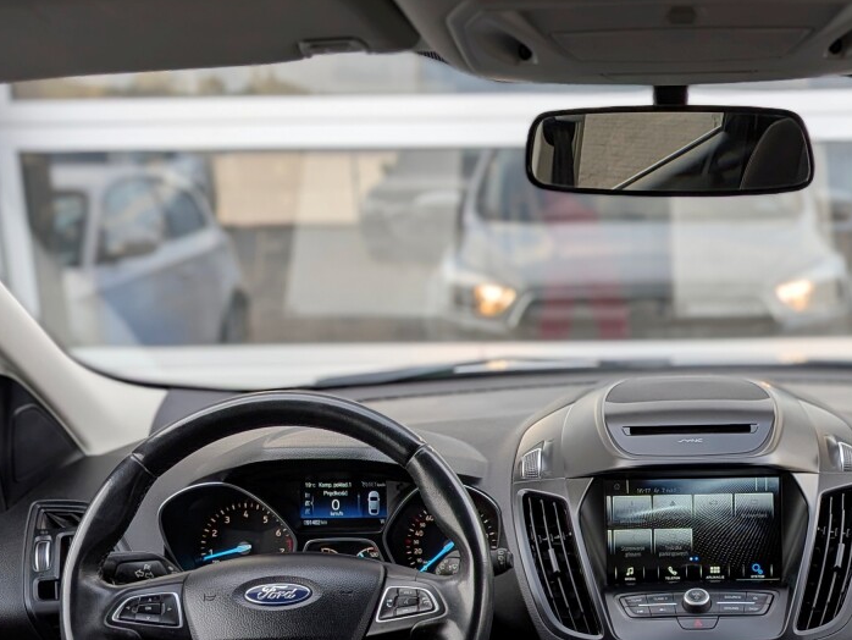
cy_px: 584
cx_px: 652
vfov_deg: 25.7
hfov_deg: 34.1
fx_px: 1354
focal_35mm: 55
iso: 30
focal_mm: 4.53
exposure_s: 1/132
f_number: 1.7
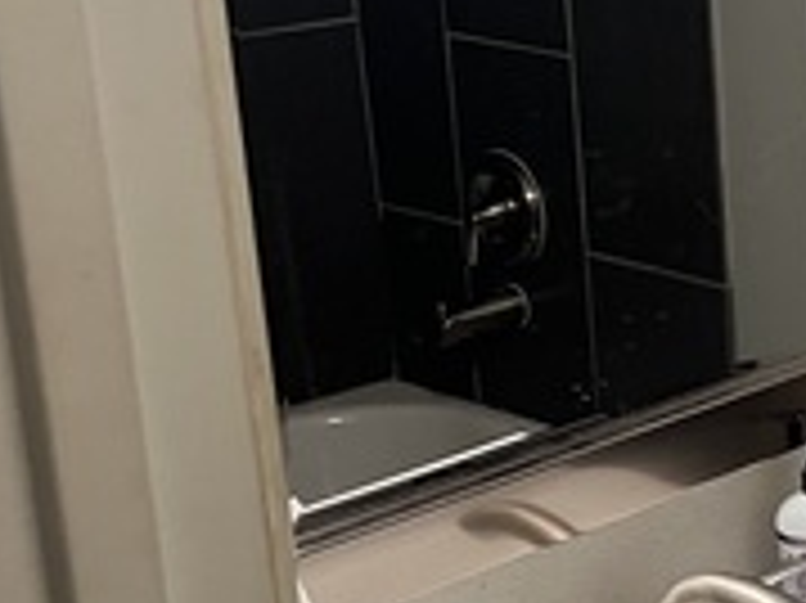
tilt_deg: -15.7
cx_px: 1394
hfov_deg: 17.1
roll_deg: -0.3
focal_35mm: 97
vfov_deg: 15.2
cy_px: 238
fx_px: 2257
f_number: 1.6
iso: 125
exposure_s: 1/60
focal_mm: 5.1
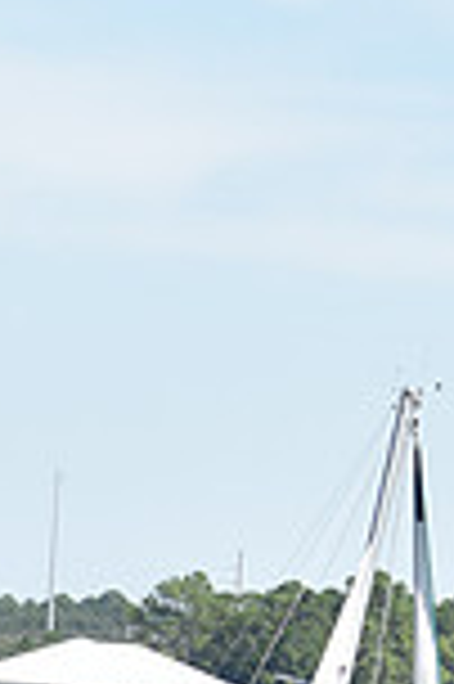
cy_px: 999
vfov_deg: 4.2
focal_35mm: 488
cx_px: 187
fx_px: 9250
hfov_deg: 2.8
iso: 400
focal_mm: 85
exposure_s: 1/1000
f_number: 8
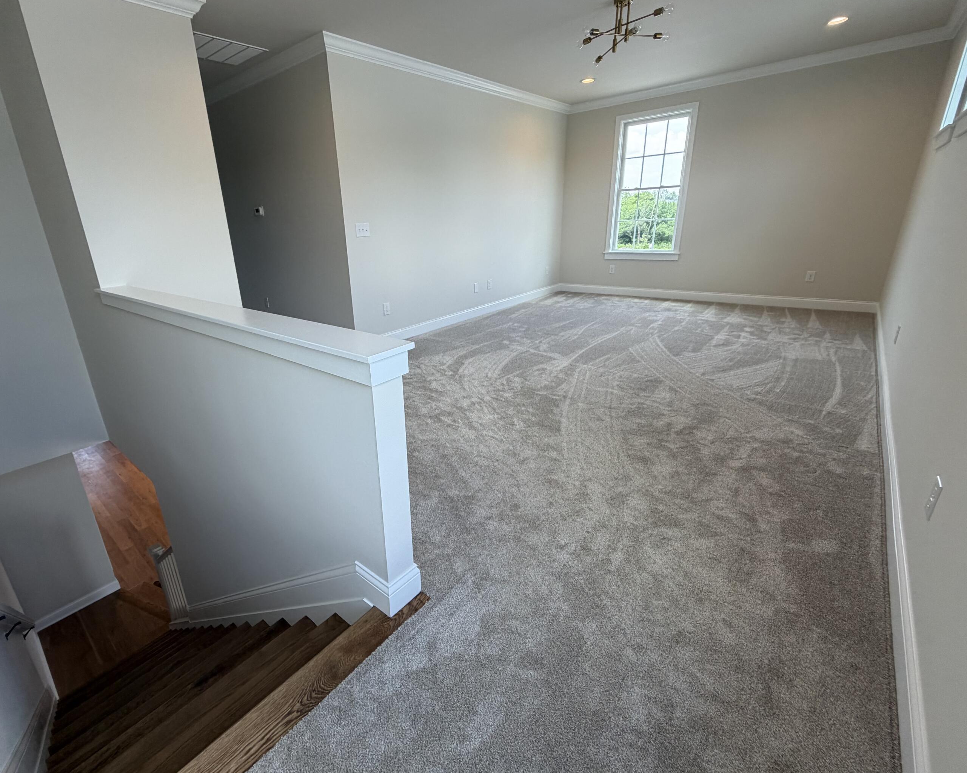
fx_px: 458
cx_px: 422
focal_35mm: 16
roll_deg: +3.4
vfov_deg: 80.4
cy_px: 378
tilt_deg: -19.7
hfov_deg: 92.6
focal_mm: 2.22
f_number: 2.2
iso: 100
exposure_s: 1/120
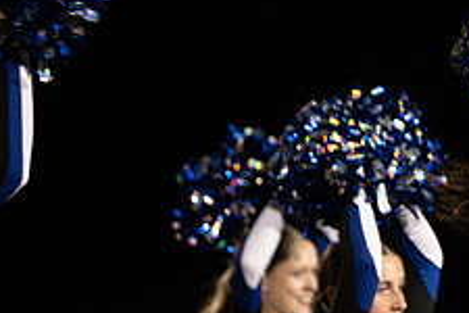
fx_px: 8246
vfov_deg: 2.2
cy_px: 248
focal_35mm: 633
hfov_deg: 3.3
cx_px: 528
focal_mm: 200
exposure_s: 1/640
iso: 2500
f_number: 2.8
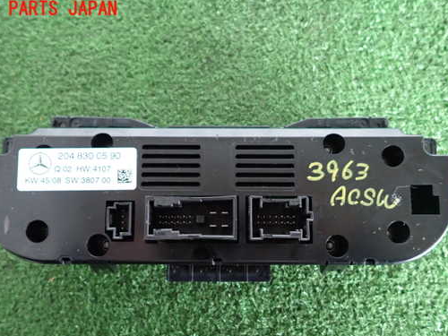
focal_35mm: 30
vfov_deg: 46.6
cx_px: 223
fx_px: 388
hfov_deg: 60.0
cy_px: 200
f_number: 2
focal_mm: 4.5
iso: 800
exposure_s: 1/25
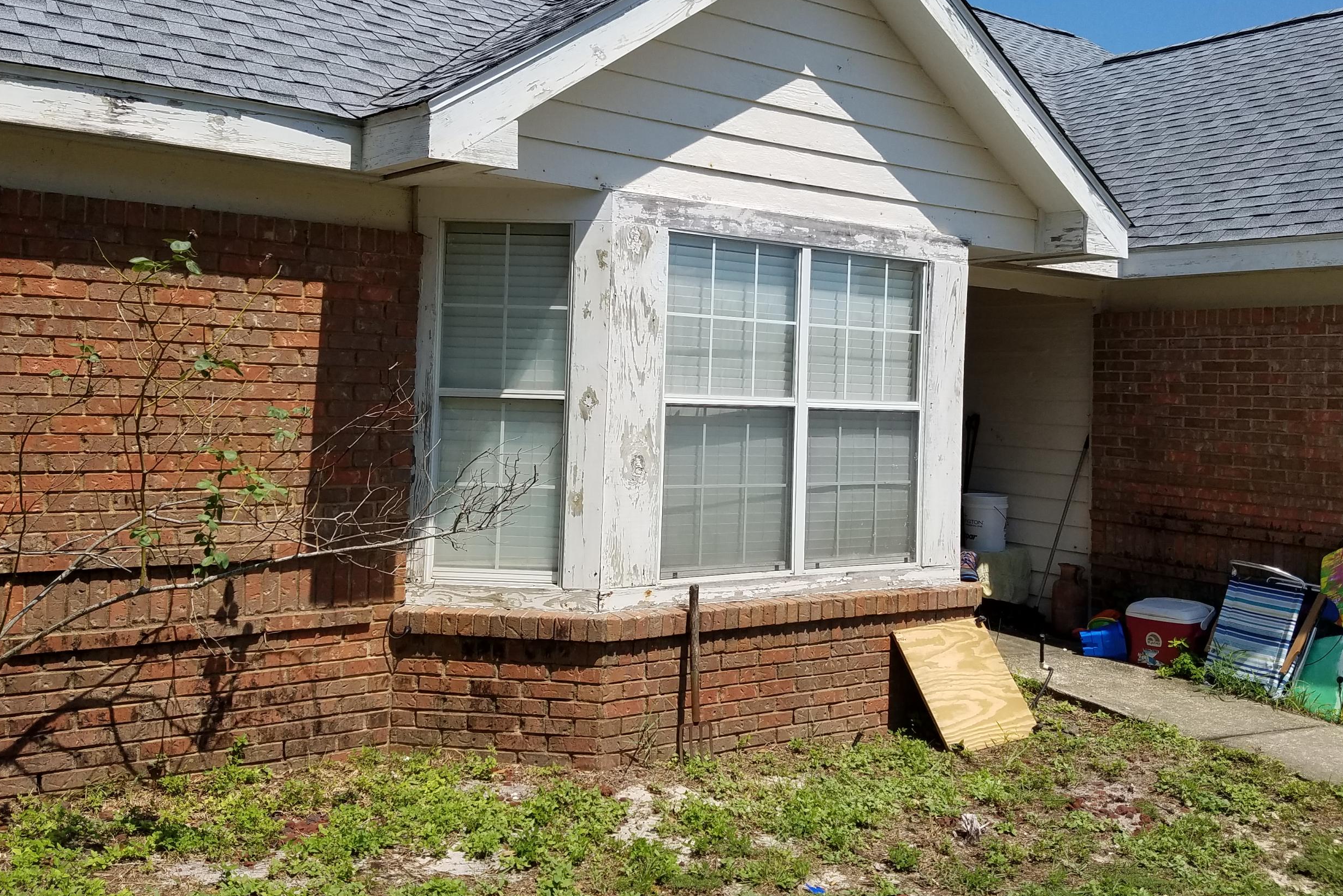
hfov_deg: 57.1
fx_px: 1231
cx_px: 727
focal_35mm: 33
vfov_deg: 39.6
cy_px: 320
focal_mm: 4.2
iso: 50
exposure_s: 1/3616
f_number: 1.7
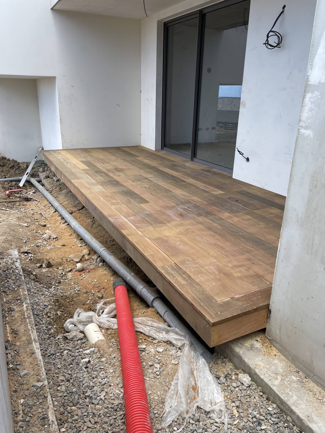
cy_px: 216
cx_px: 162
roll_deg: -1.2
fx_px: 325
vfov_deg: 67.3
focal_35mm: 26
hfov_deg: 53.1
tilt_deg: -19.7
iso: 32
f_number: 1.6
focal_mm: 4.2
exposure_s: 1/678
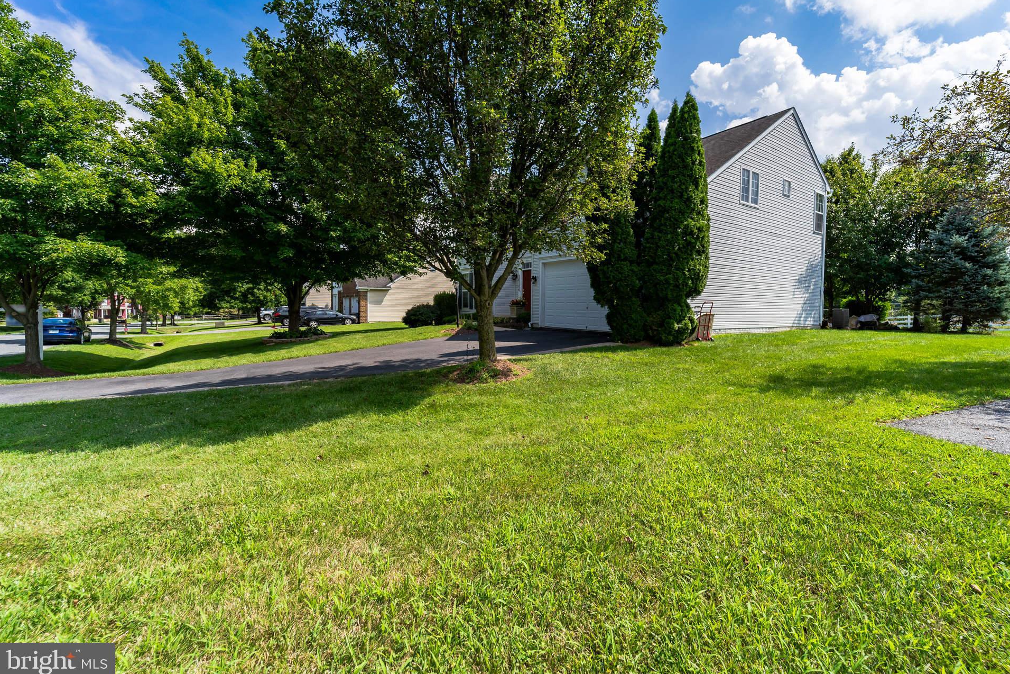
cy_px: 320
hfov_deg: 100.2
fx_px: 421
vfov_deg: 77.3
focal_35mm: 15
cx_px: 539
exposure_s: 1/1000
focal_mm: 14
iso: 320
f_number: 7.1
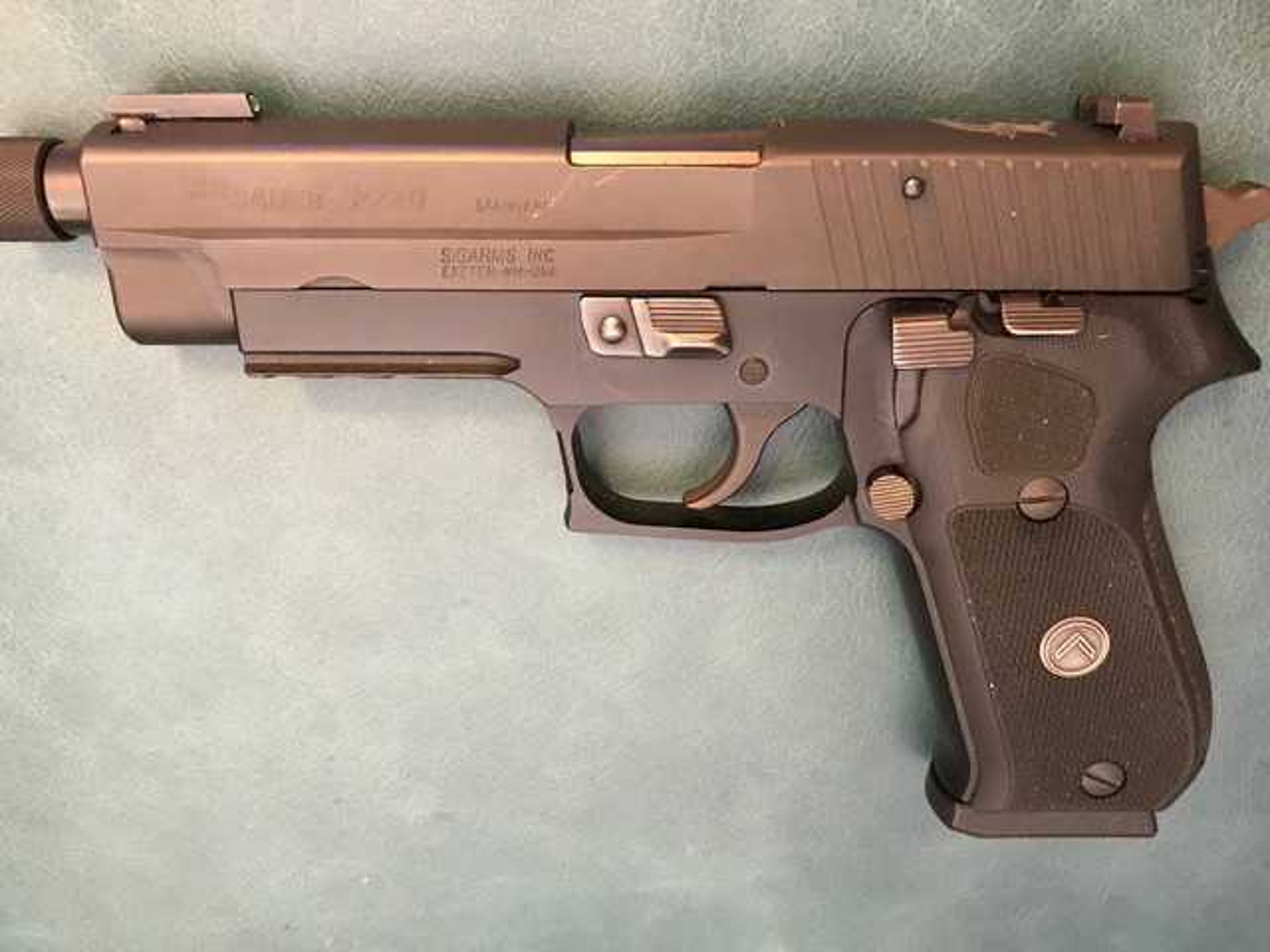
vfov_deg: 49.7
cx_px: 635
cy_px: 476
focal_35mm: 28
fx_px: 1027
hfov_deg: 63.4
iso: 80
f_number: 1.8
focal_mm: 3.99
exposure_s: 1/5
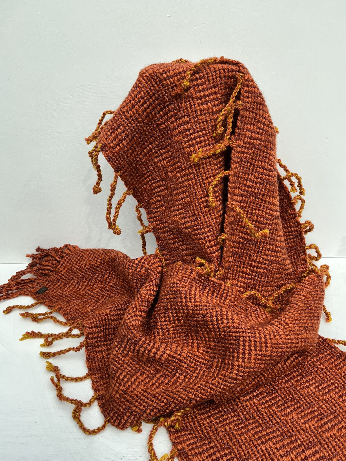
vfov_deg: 61.7
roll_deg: +3.1
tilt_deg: -32.2
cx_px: 173
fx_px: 386
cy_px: 230
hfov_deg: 48.2
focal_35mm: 29
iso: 25
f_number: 1.8
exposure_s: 1/428
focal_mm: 3
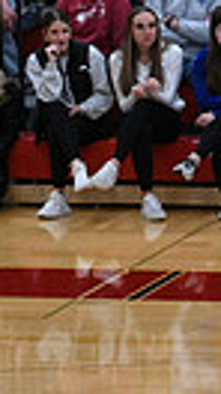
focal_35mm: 471
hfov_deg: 2.5
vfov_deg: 4.6
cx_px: 851
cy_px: 428
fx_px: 4919
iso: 4000
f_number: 4
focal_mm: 102
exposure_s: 1/400
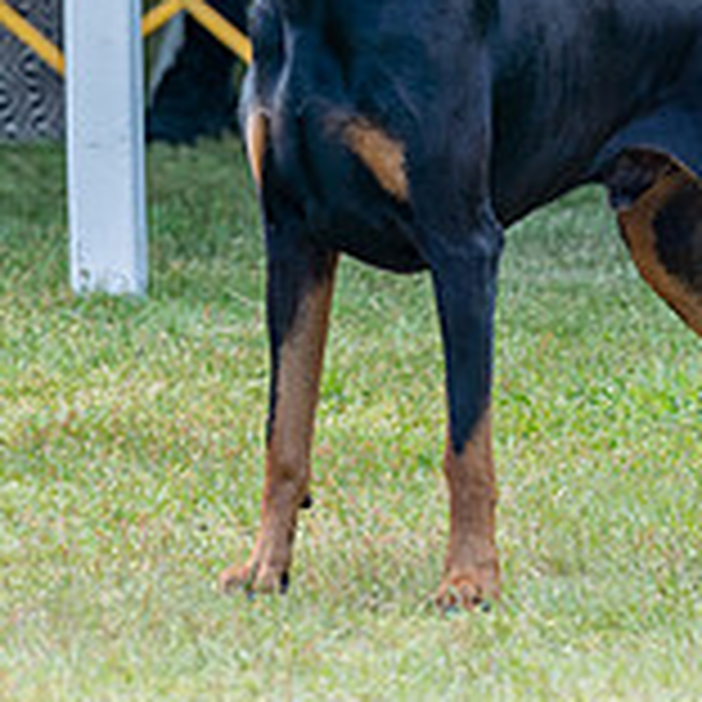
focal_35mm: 719
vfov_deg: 2.4
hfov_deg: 2.4
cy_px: -306
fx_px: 16497
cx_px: 238
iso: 100
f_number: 3.2
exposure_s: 1/500
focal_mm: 167
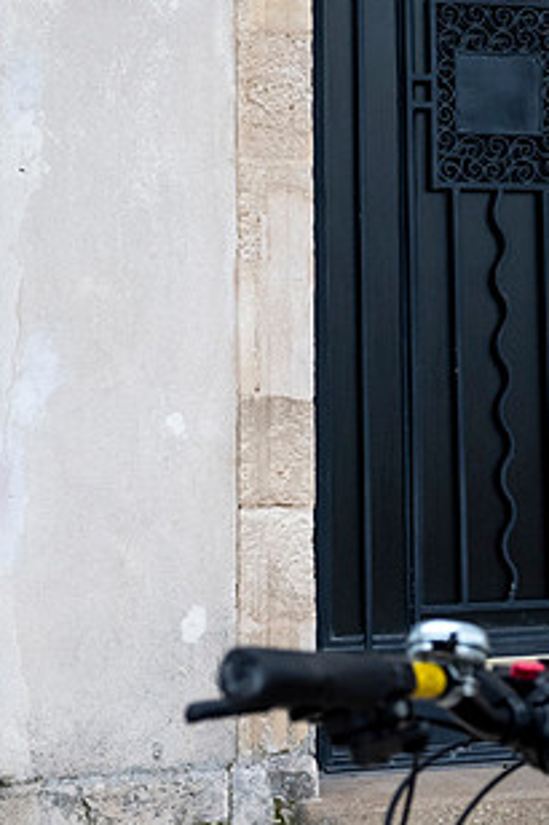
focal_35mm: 79
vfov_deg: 25.5
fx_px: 1809
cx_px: 388
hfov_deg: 17.2
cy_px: 262
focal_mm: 35.8
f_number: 4.5
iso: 800
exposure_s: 1/500
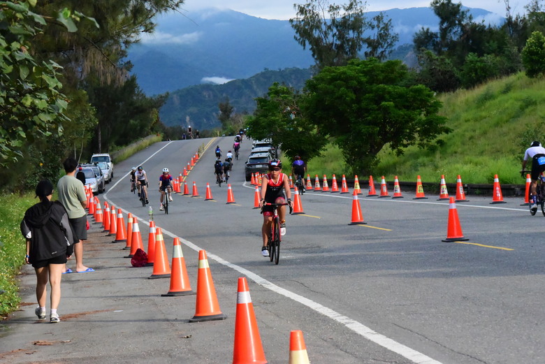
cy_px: 182
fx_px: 2045
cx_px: 272
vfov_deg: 10.2
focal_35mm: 135
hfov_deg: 15.2
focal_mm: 135
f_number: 14
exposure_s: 1/3200
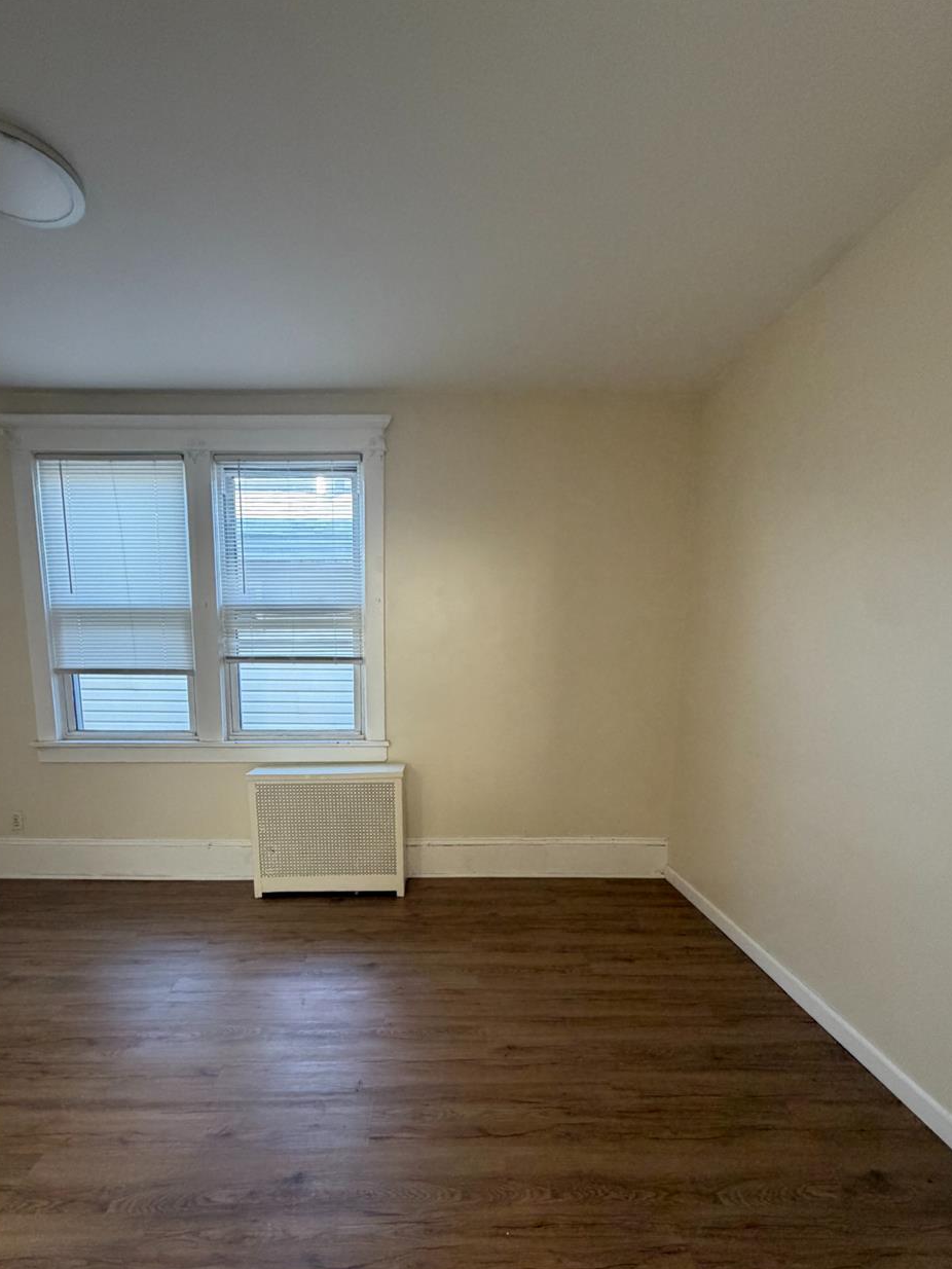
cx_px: 433
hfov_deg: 74.6
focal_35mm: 17
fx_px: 623
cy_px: 766
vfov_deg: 89.8
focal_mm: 2.22
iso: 320
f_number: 2.2
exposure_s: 1/103
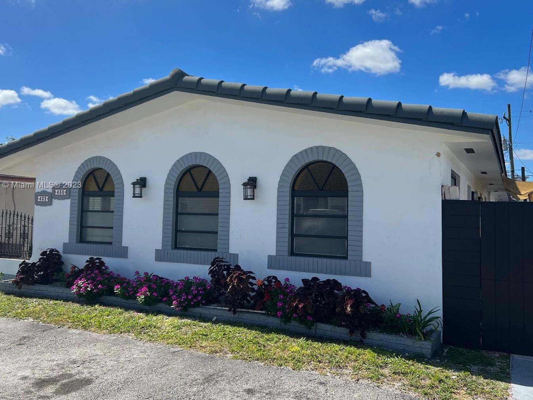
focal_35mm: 31
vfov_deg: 45.4
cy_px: 186
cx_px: 272
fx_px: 477
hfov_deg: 58.4
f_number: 1.5
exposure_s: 1/4630
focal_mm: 5.7
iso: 50
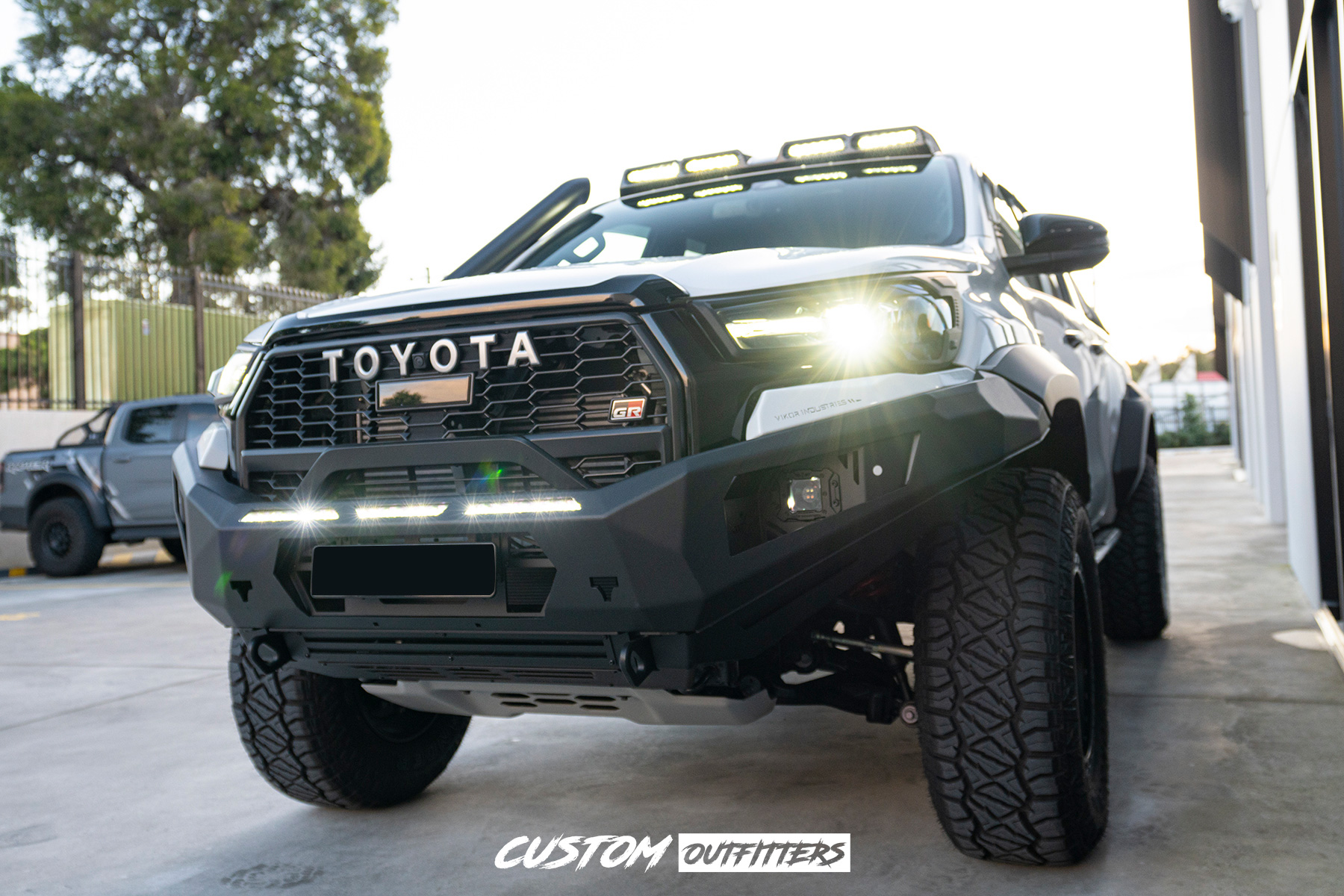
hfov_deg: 71.5
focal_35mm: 25
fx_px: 933
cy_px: 448
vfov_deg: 51.3
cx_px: 672
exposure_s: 1/60
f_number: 4
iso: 500
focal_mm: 25
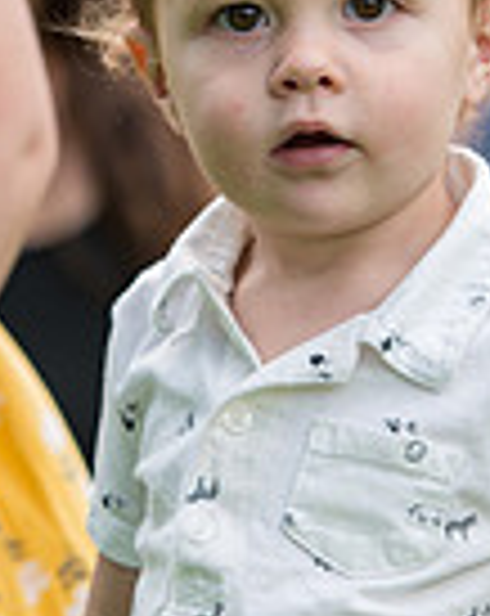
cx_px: 18
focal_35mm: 538
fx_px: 9785
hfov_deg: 2.9
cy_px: 245
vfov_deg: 3.6
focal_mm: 135
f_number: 3.2
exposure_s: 1/250
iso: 100
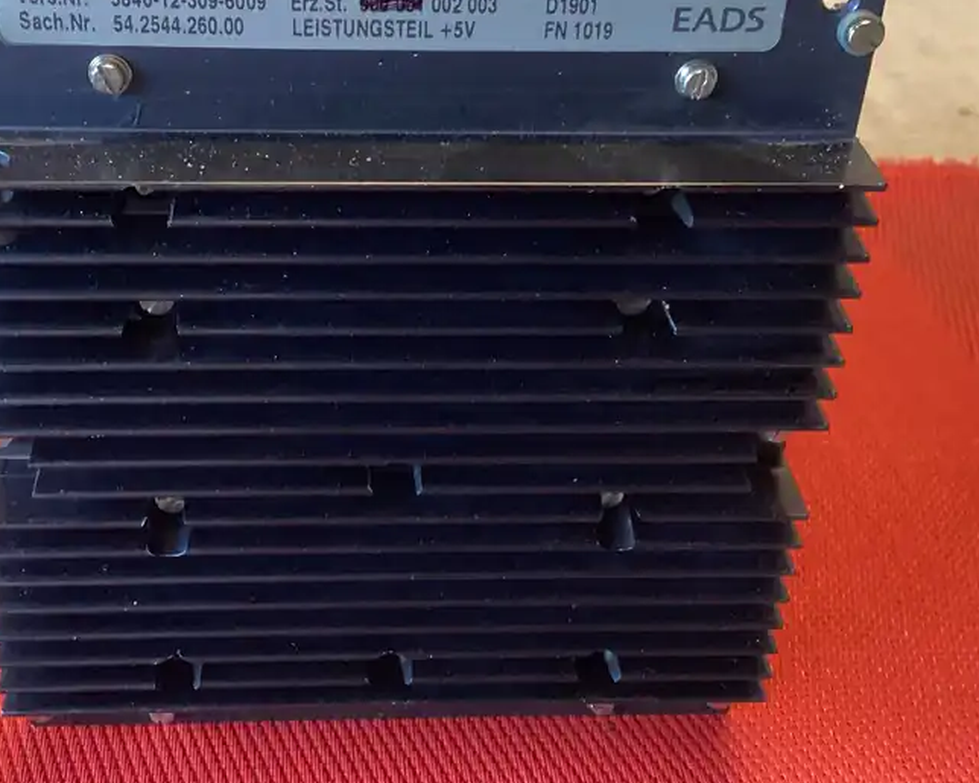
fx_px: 1362
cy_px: 318
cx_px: 409
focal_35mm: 47
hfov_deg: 39.4
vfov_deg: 32.0
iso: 400
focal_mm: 3.3
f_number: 2.4
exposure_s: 1/33
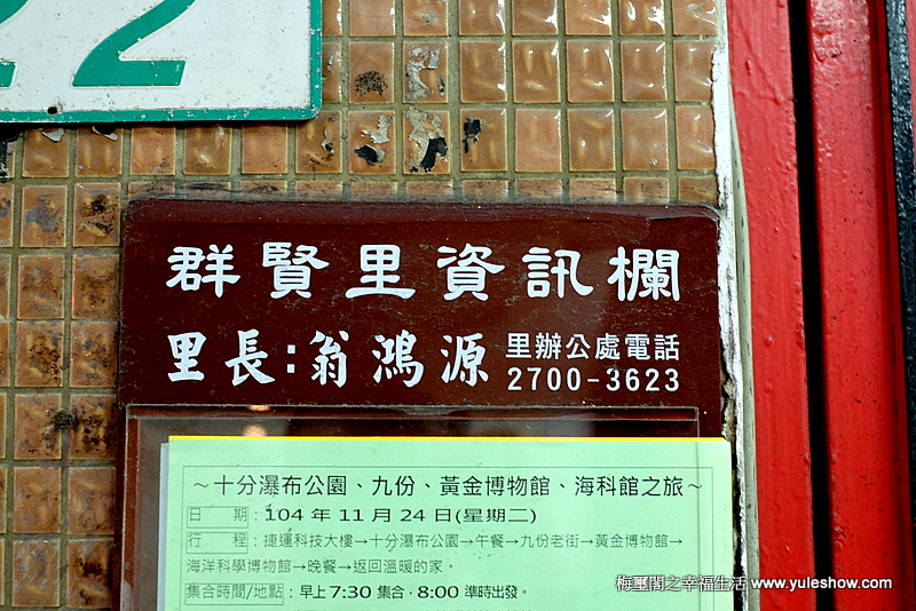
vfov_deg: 25.5
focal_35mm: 53
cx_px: 458
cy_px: 306
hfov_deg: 37.5
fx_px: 1349
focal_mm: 35
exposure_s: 1/15
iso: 1000
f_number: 4
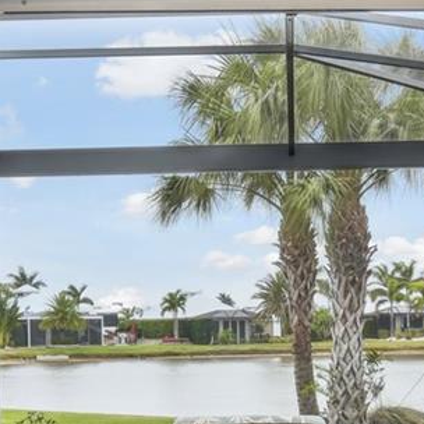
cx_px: 266
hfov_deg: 25.6
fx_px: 928
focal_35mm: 67
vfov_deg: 25.6
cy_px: 285
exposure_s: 1/20
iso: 100
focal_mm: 10
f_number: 7.1
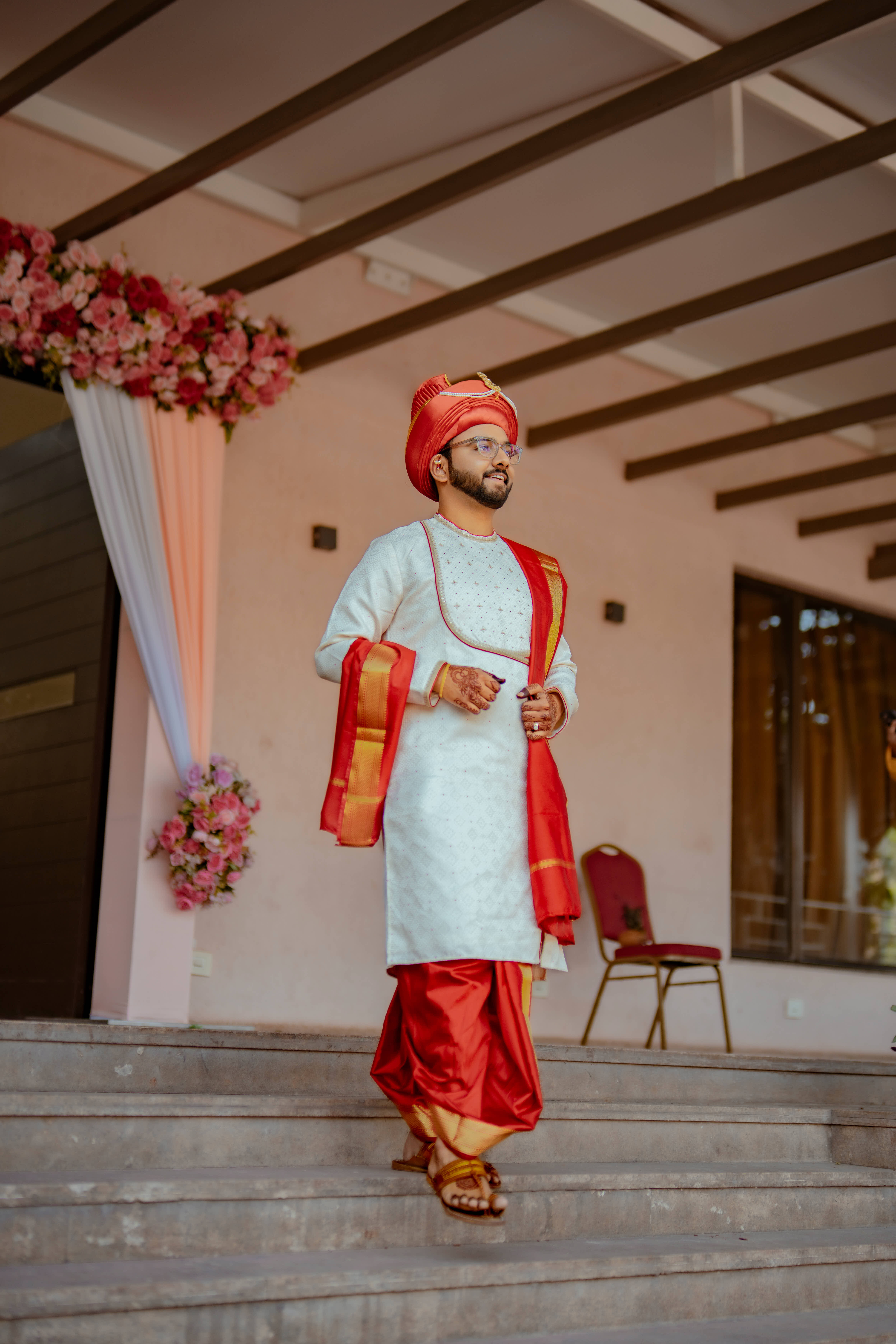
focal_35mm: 50
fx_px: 1867
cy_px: 672
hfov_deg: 27.0
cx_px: 448
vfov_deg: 39.6
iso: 250
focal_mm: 50
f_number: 1.4
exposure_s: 1/800
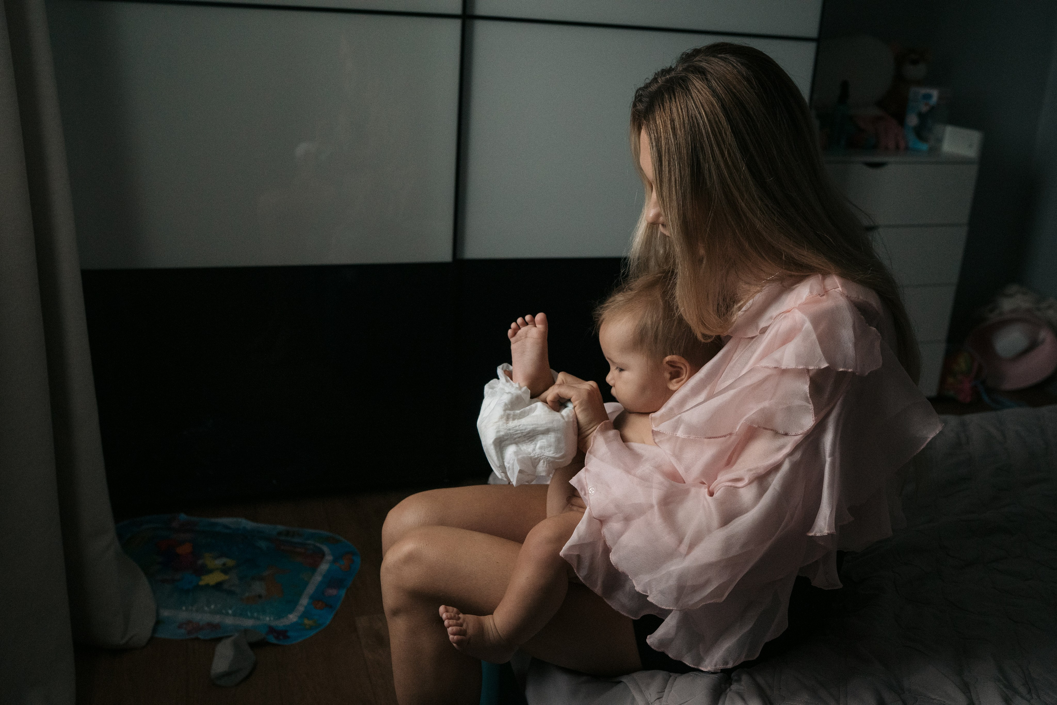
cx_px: 528
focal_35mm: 35
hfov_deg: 54.4
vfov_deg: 37.9
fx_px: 1028
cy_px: 352
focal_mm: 35
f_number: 4
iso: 5000
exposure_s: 1/500
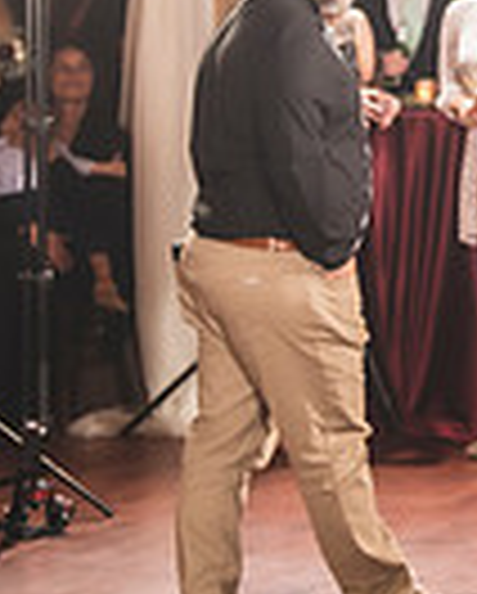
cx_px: 1251
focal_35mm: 206
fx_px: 3627
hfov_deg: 7.0
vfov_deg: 9.3
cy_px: 34
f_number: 2.8
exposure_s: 1/200
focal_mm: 50
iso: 1000
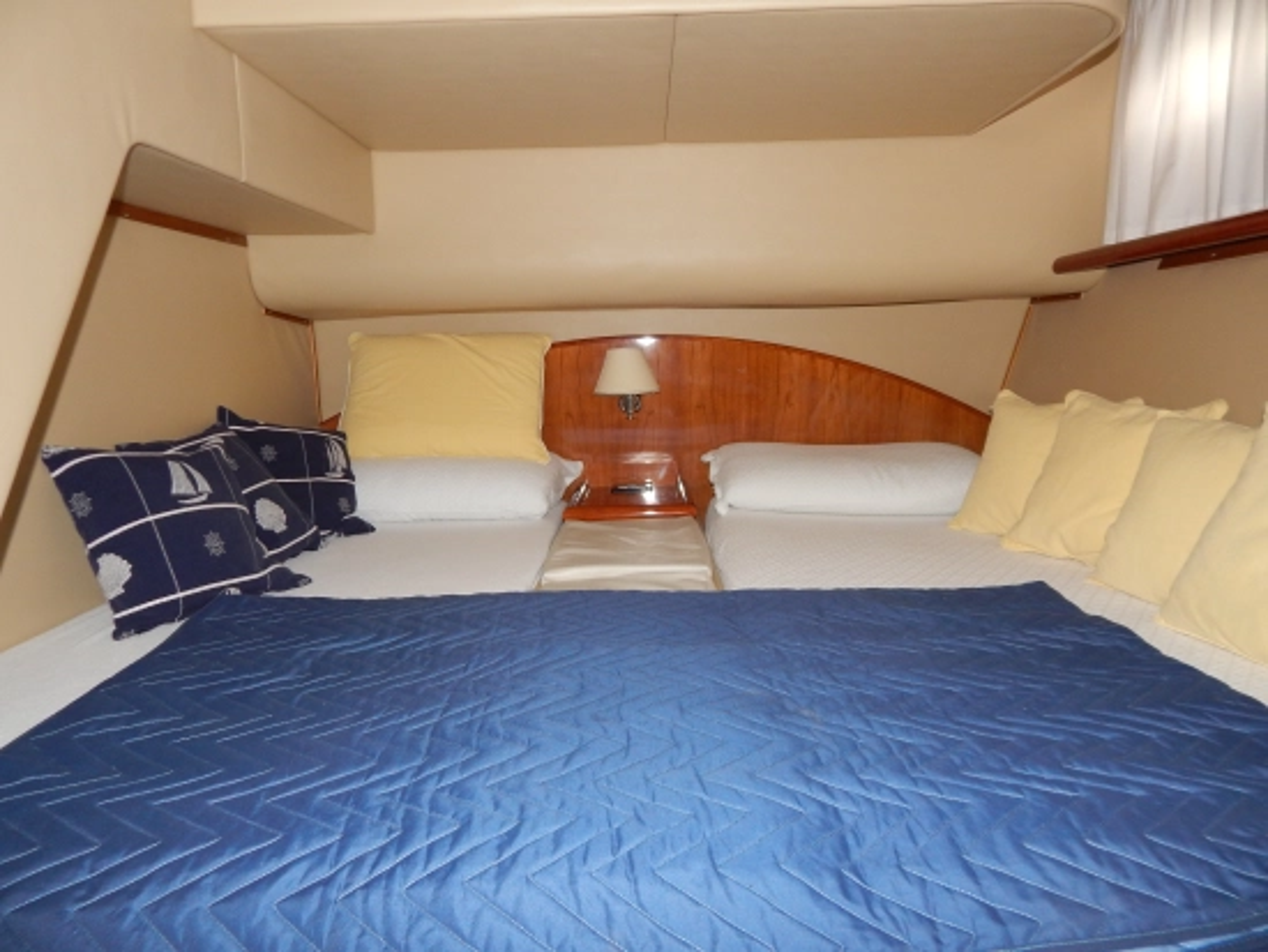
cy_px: 476
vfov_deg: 58.9
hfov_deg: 73.9
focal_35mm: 23
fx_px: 843
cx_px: 634
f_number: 3
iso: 200
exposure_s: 1/30
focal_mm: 4
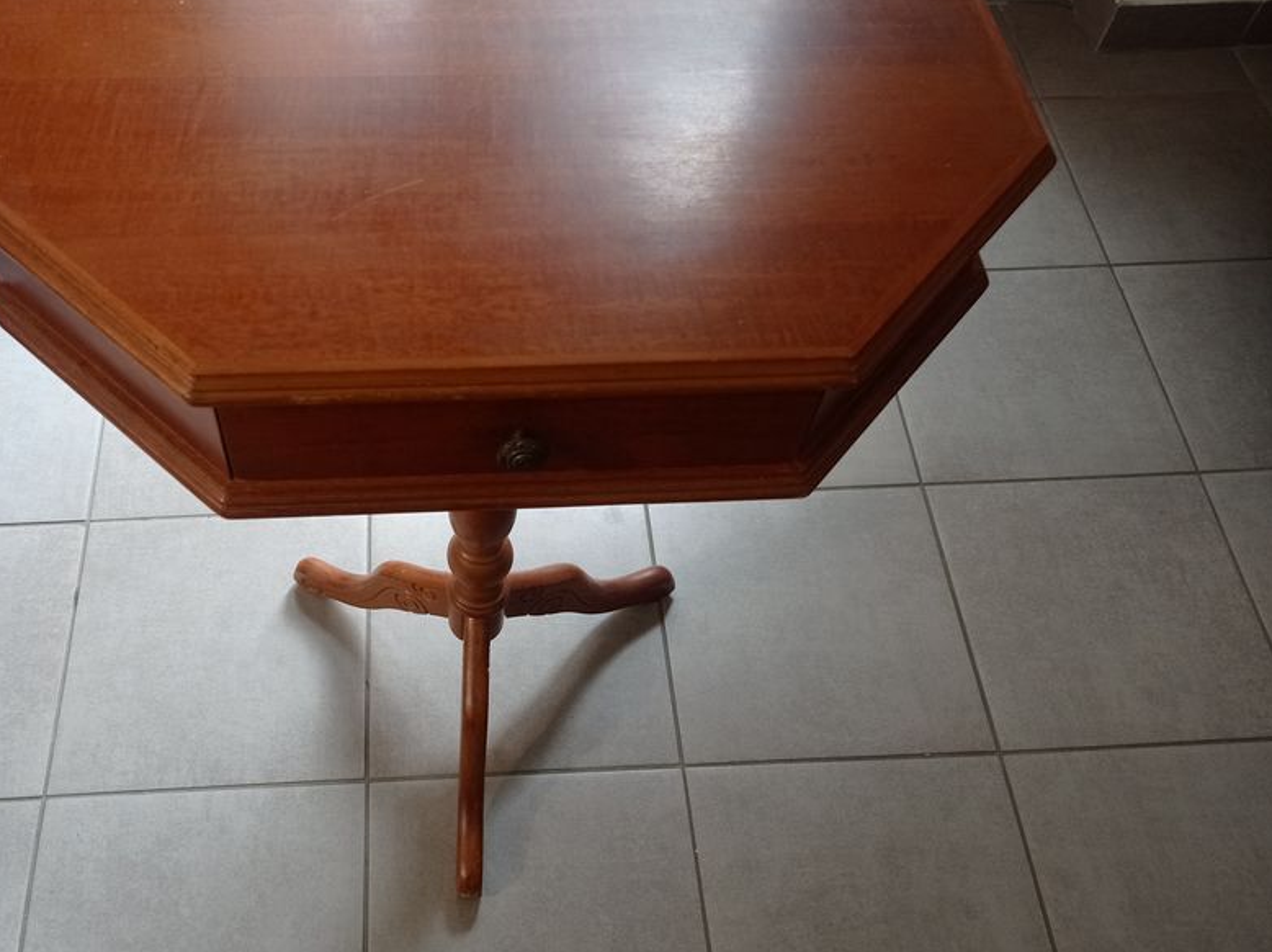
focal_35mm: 36
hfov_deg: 50.9
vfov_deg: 39.6
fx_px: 1322
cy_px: 466
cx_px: 489
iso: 189
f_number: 1.79
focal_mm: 4.74
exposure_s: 1/50
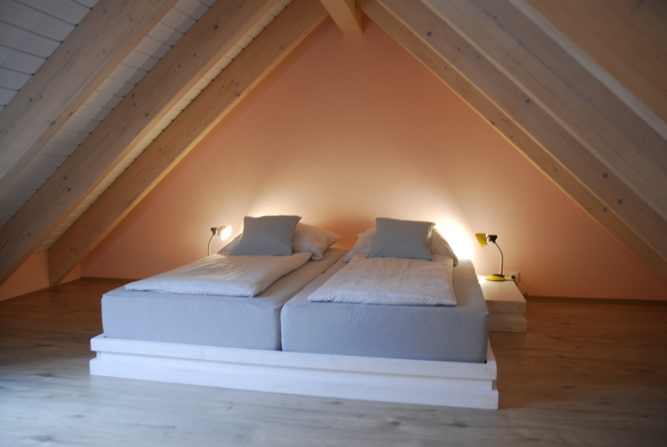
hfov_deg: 67.3
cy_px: 224
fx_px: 501
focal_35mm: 27
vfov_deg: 48.0
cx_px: 334
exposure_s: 1/6
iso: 200
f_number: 3.5
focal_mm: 18
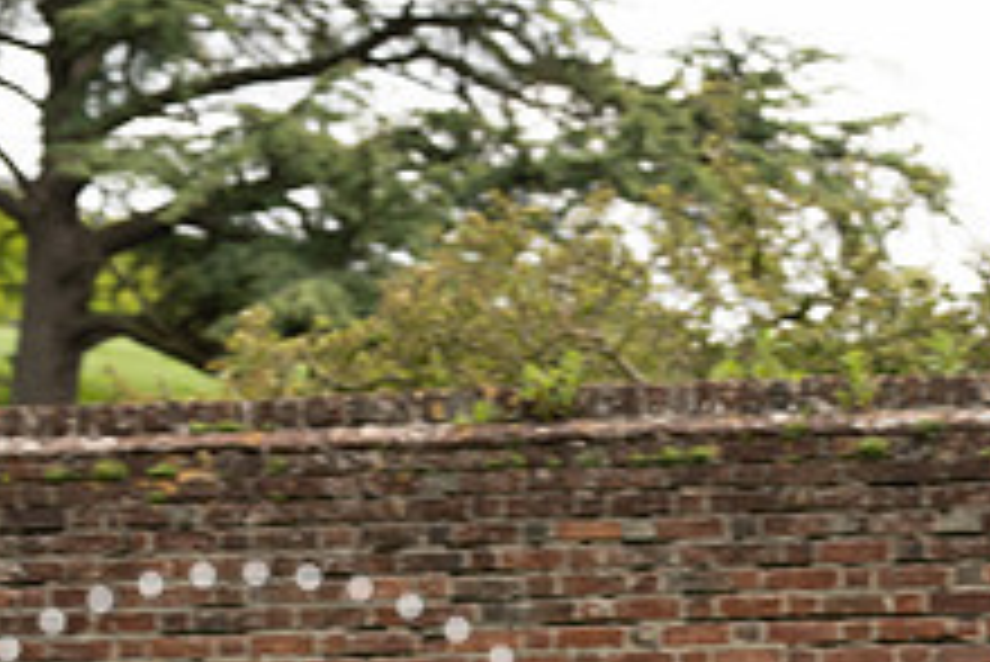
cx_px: 955
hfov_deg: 9.1
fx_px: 6164
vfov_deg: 6.1
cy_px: 847
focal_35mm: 224
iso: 400
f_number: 4.5
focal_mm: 70
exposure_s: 1/1000
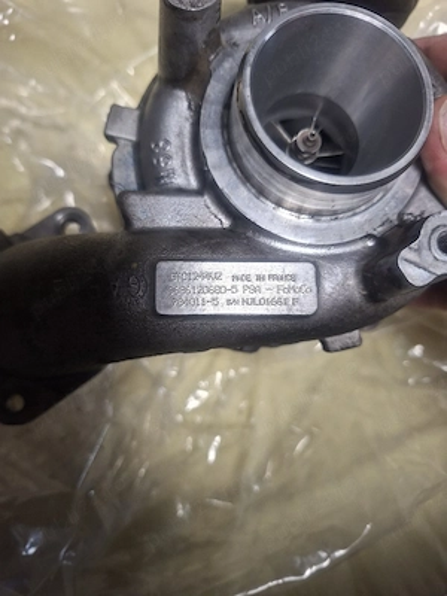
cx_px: 224
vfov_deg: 73.9
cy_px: 298
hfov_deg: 58.9
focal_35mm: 23
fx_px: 396
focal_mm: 5.54
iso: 250
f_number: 1.8
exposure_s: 1/33
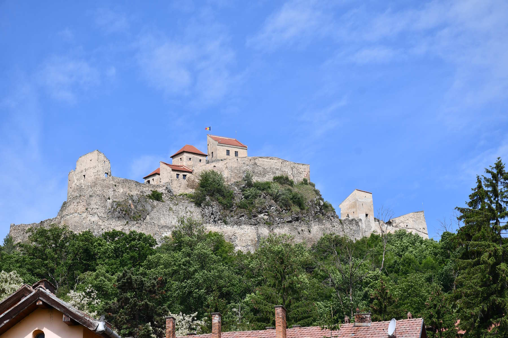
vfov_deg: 14.7
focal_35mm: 93
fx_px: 1312
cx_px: 254
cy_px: 169
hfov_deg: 21.9
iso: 100
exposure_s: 1/400
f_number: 10
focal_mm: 62
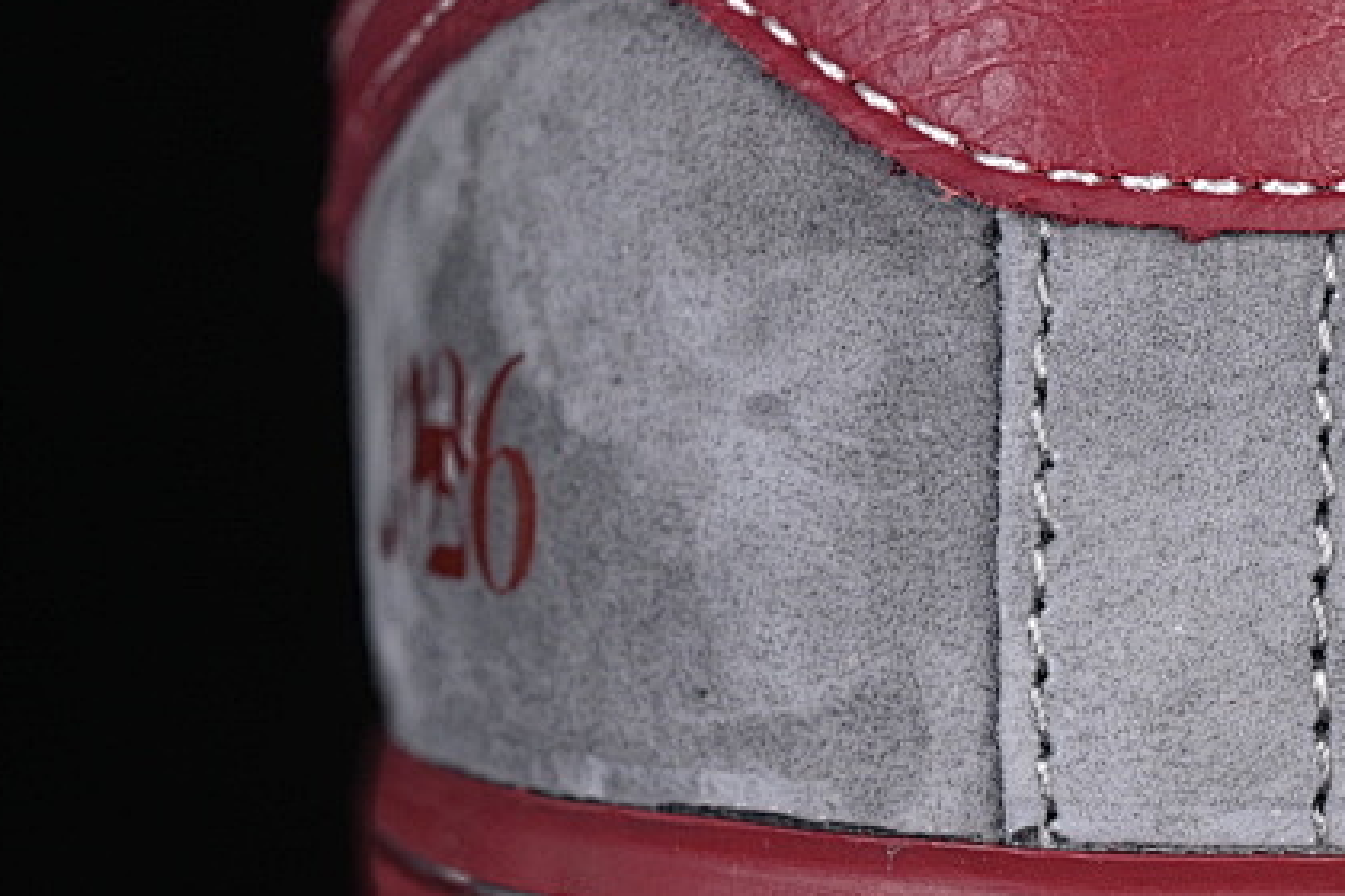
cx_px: 1169
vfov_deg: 7.1
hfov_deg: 10.6
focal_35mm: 193
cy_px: 442
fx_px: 7210
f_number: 7.1
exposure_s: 1/60
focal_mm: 50
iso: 160
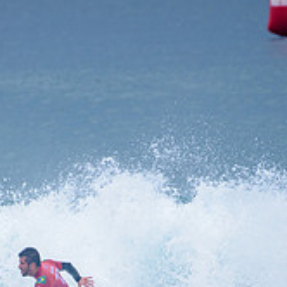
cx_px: 40
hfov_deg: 1.2
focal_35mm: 1482
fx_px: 13901
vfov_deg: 1.2
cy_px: 319
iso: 250
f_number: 5.6
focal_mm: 500
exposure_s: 1/2000
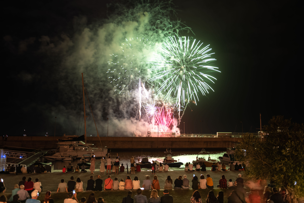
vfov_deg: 41.2
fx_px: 270
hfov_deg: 58.7
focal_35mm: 32
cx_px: 152
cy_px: 102
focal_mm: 32
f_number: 2.8
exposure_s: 1/1.25
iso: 125
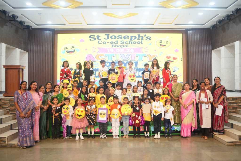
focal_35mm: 35
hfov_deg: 54.4
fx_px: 234
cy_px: 80
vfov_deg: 37.9
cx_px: 120
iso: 1000
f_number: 2
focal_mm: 35
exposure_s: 1/125
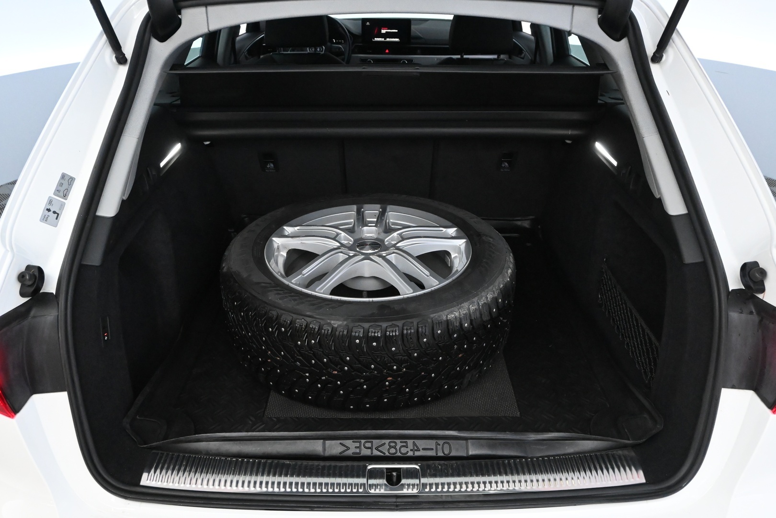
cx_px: 388
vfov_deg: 44.6
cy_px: 259
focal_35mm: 29
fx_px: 630
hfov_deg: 63.2
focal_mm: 19.5
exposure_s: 1/125
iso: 6400
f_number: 5.6
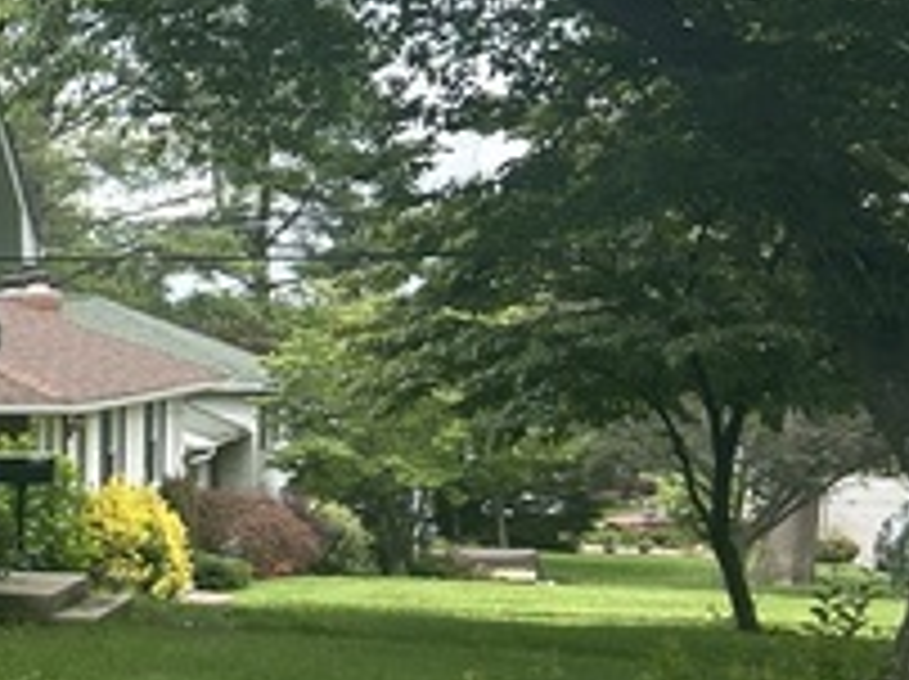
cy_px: 531
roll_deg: -0.5
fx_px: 2702
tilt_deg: -4.5
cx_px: -666
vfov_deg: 14.3
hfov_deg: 16.4
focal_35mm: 103
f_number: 1.5
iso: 50
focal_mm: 5.7
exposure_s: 1/1089
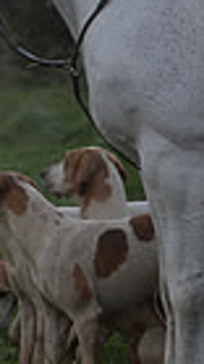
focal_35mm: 459
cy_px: -10
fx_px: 4422
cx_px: 505
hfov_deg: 2.6
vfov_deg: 4.7
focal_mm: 105
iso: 2000
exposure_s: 1/250
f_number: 4
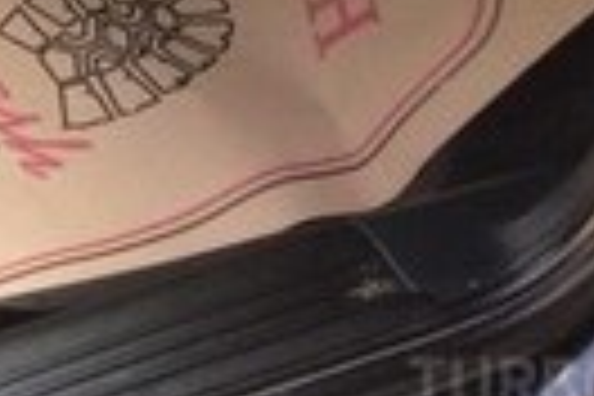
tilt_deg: -32.3
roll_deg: +0.1
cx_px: -716
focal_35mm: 151
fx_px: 2491
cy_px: -650
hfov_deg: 11.7
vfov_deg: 8.2
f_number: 2.2
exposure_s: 1/100
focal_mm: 4.15
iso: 40
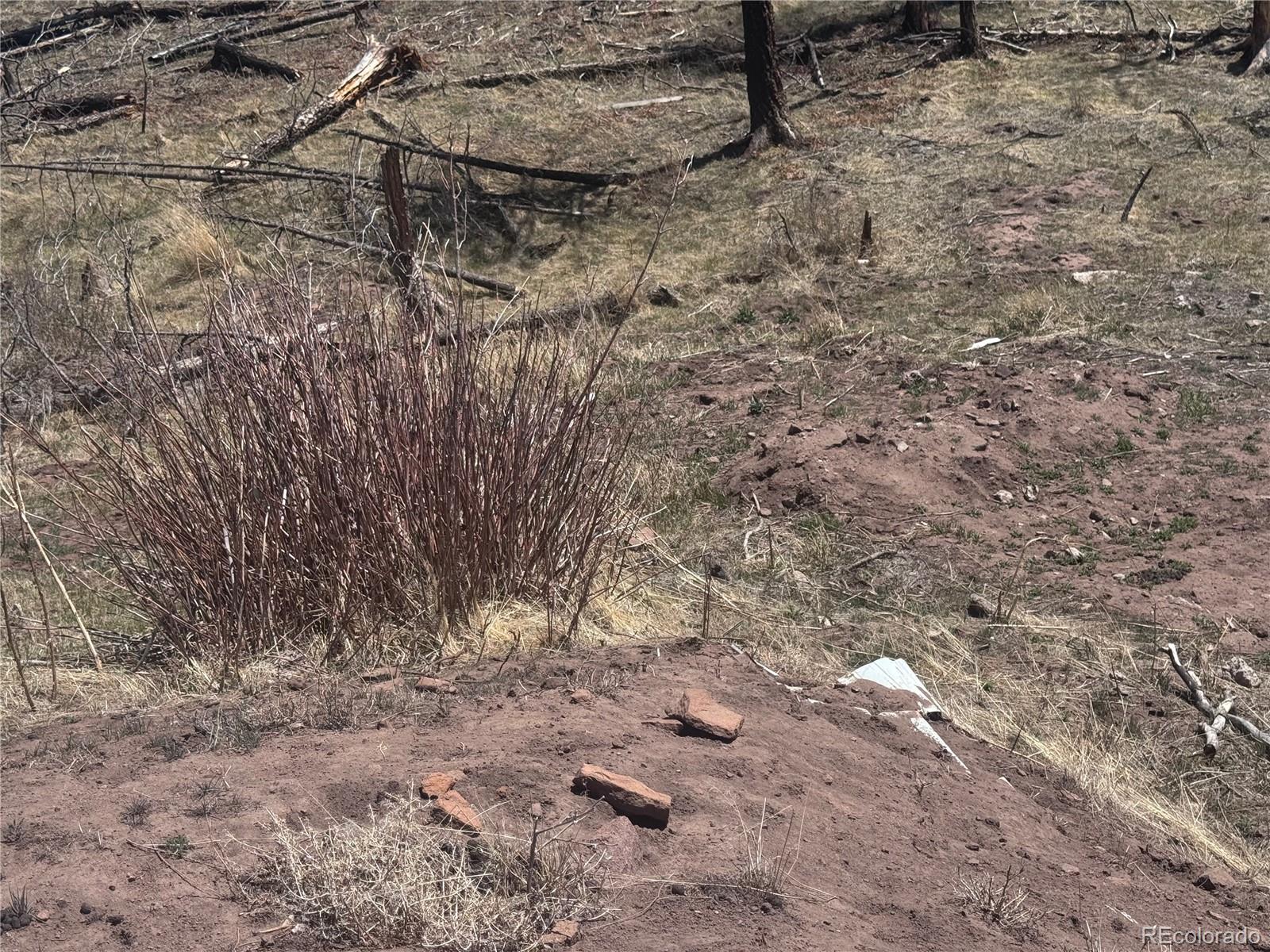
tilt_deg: -22.0
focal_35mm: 48
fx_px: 1761
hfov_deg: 39.7
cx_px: 635
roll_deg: +2.4
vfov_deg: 30.3
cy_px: 476
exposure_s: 1/4608
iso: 64
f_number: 1.78
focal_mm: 6.76
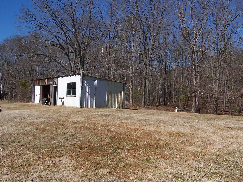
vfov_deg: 37.7
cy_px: 91
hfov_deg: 49.0
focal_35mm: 38
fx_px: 267
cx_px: 122
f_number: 5.6
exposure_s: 1/500
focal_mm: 6.3
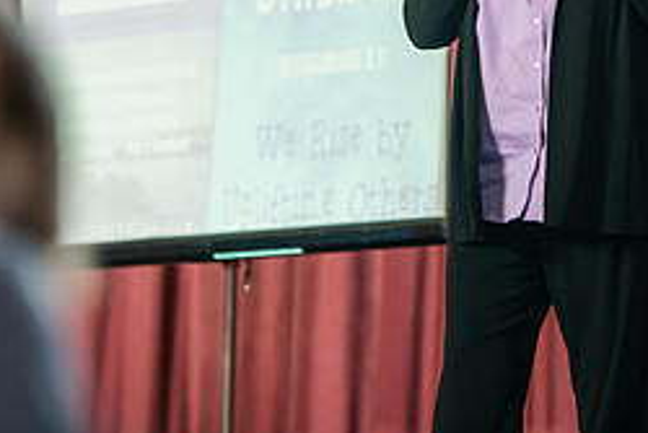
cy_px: -64
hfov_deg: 6.8
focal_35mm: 301
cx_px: 531
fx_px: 5421
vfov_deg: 4.6
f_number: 3.2
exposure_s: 1/200
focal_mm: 130
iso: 1600
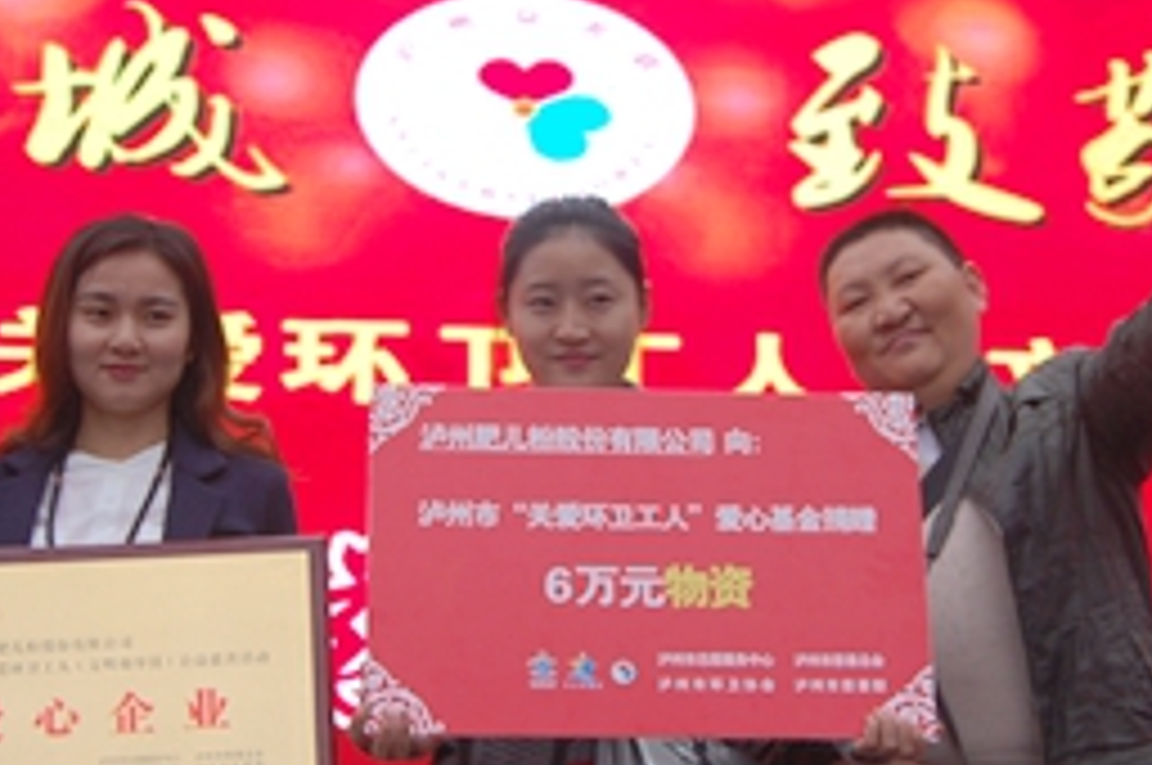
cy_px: 454
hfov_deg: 23.1
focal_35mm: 88
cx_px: 594
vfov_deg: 15.5
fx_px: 2812
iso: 400
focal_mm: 30
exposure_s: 1/100
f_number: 5
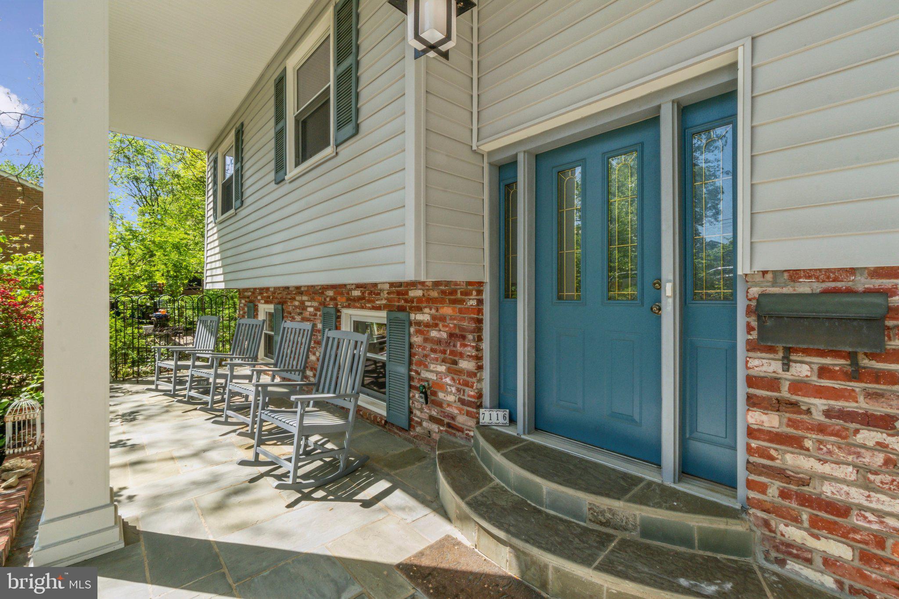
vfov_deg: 77.3
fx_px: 375
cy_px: 300
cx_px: 450
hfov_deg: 100.4
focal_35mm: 15
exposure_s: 1/25
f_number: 22
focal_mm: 10
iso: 200
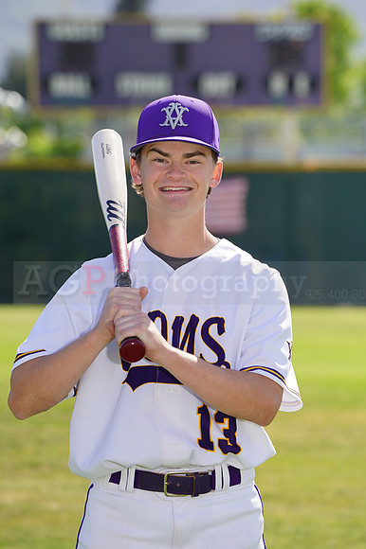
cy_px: 274
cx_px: 183
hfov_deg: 5.1
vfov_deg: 7.7
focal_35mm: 268
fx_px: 4092
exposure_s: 1/250
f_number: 8
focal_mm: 268
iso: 100
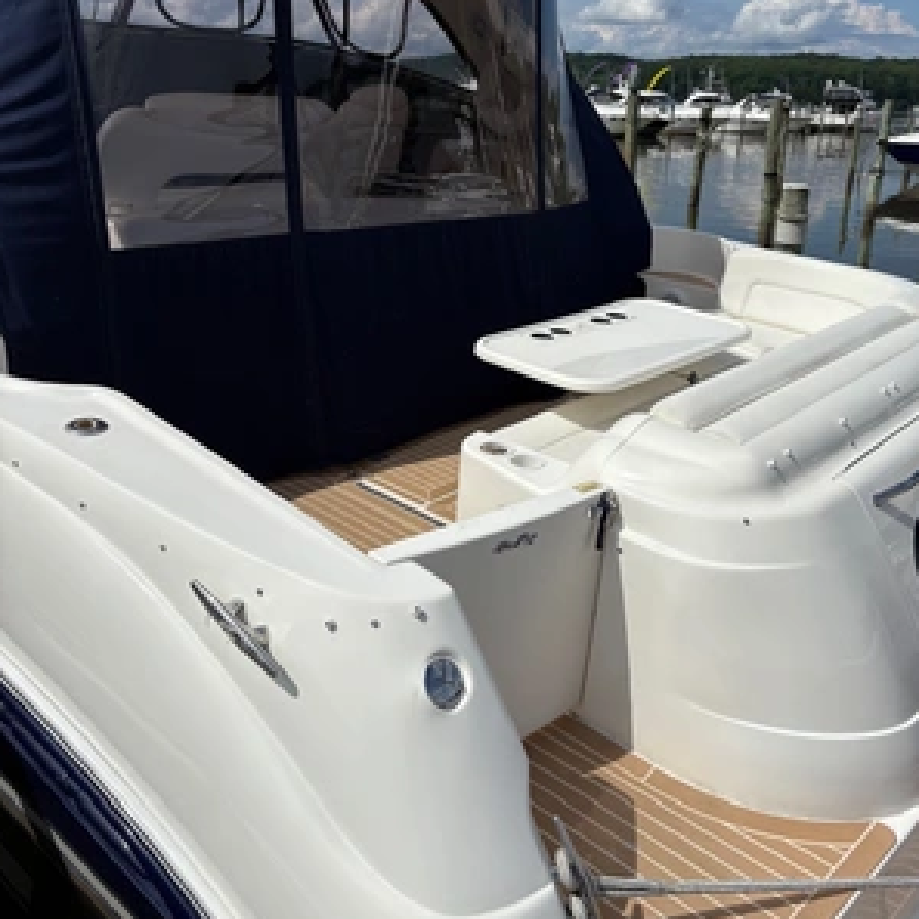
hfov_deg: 52.5
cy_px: 371
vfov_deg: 52.2
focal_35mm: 31
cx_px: 461
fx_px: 931
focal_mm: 5.96
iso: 32
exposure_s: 1/10101
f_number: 1.6
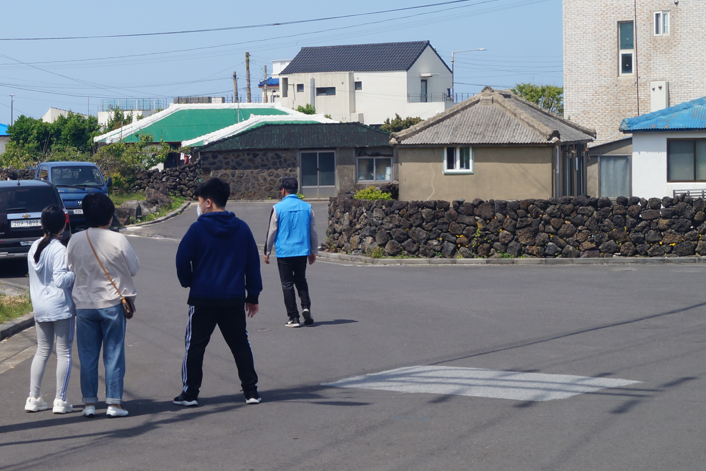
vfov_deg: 16.8
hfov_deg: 24.3
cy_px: 203
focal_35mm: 81
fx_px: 1588
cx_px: 66
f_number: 13
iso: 100
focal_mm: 28
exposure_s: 1/160
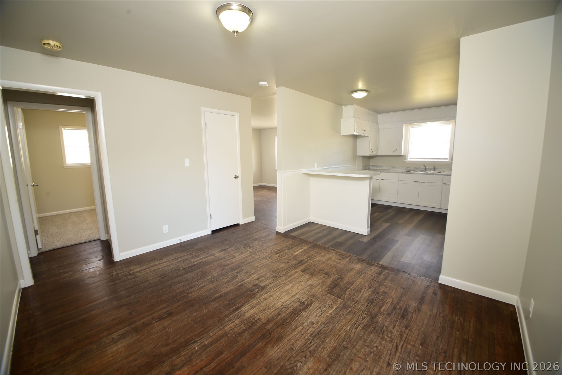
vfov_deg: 81.2
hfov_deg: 104.2
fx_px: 219
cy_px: 188
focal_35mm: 14
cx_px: 281
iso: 500
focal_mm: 14
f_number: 8
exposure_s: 1/25
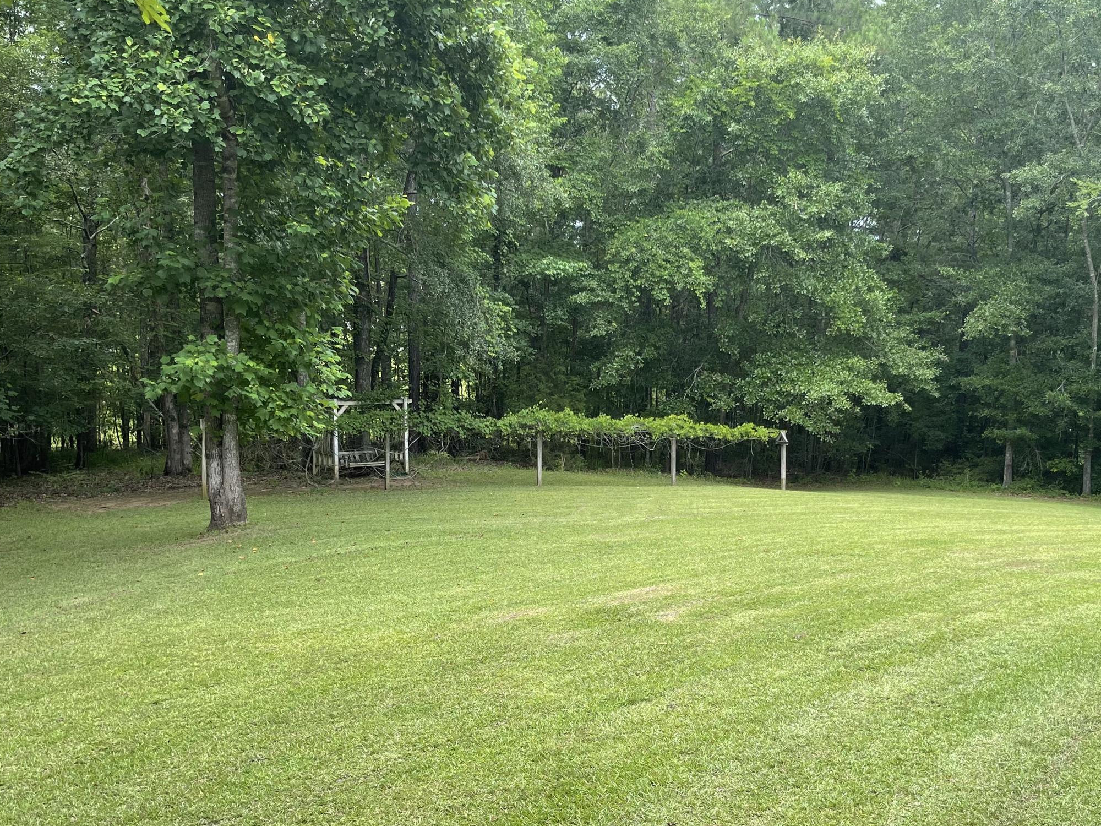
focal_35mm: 39
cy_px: 569
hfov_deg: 47.4
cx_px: 694
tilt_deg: -10.8
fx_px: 1240
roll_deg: -1.7
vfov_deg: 36.3
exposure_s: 1/717
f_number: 1.6
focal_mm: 5.1
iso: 32
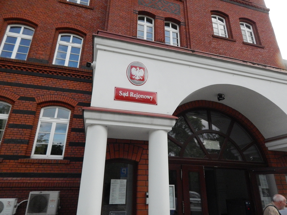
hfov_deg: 73.9
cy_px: 108
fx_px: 191
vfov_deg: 58.9
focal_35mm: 23
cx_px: 144
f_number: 6
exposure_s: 1/1500
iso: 800
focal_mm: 4
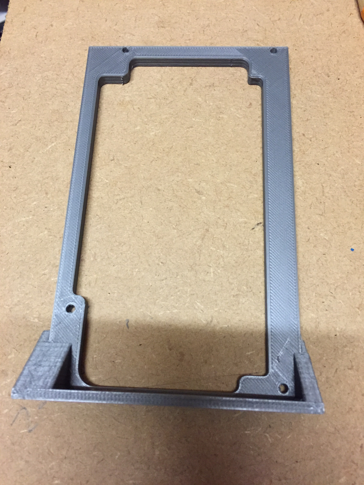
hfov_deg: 48.2
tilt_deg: -70.0
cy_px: 242
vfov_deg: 61.7
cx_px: 182
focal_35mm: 29
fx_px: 407
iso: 250
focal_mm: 4.15
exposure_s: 1/33
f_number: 2.2
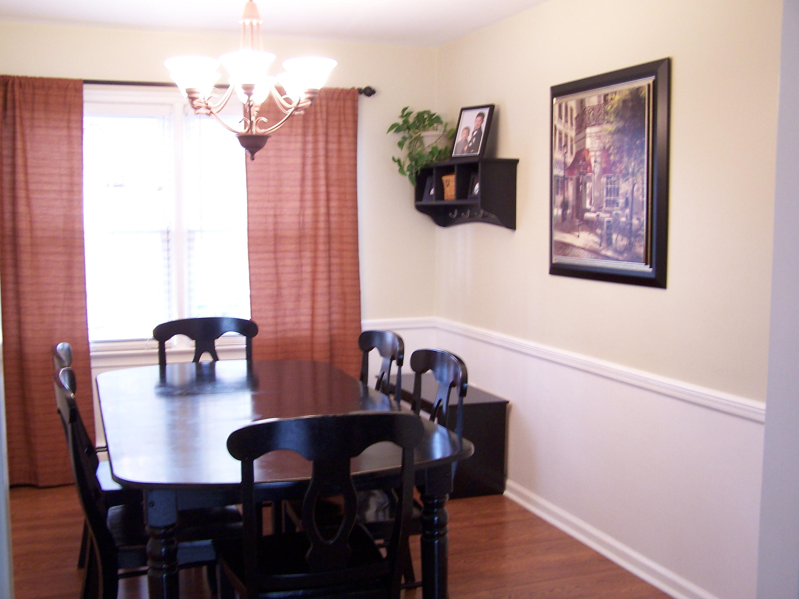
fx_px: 877
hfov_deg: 49.0
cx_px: 400
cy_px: 300
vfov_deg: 37.7
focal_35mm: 38
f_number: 2.8
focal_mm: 6.3
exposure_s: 1/10
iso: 140
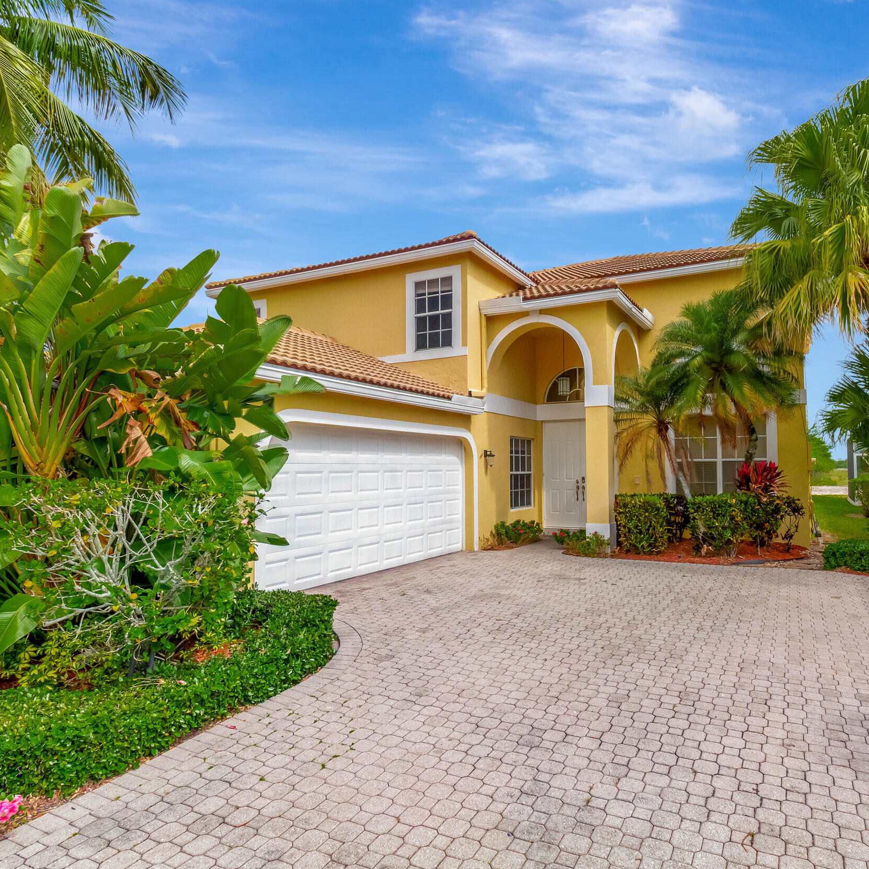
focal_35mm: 20
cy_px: 452
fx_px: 568
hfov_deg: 74.0
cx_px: 520
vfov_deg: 74.8
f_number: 9
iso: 1600
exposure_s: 1/4000
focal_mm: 10
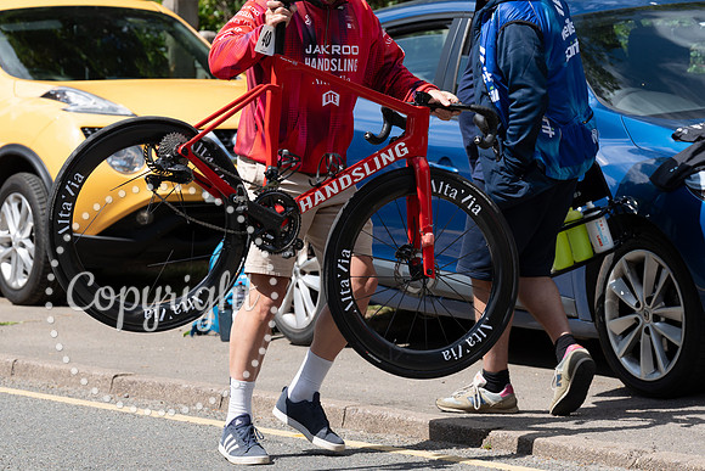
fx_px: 3806
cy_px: 248
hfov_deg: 10.6
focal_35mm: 194
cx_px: 233
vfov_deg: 7.1
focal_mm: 145
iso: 250
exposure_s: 1/1000
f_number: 5.6
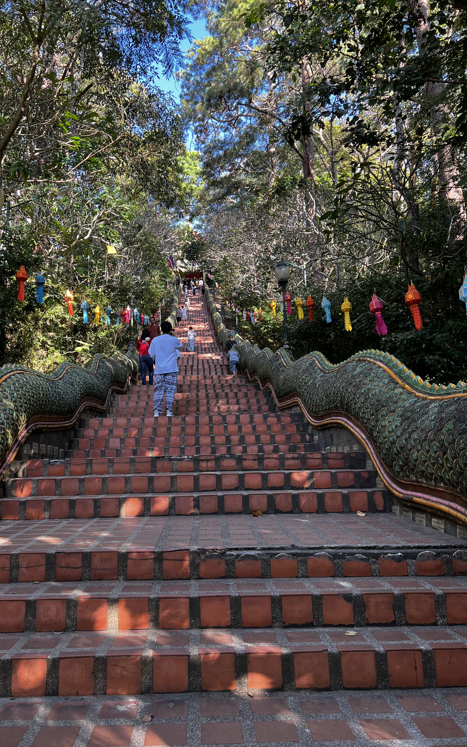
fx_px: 570
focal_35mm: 28
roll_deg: +1.5
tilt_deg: +11.8
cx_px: 195
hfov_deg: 44.4
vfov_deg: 66.5
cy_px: 371
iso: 50
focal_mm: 5.7
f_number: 1.5
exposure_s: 1/132
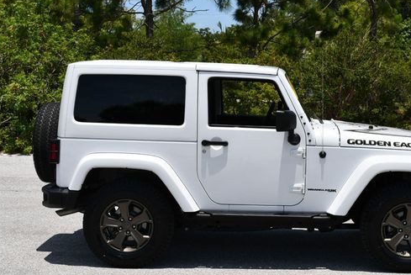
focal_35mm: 68
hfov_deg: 29.5
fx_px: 777
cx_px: 248
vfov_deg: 20.1
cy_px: 122
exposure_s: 1/320
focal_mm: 26
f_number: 9
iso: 100
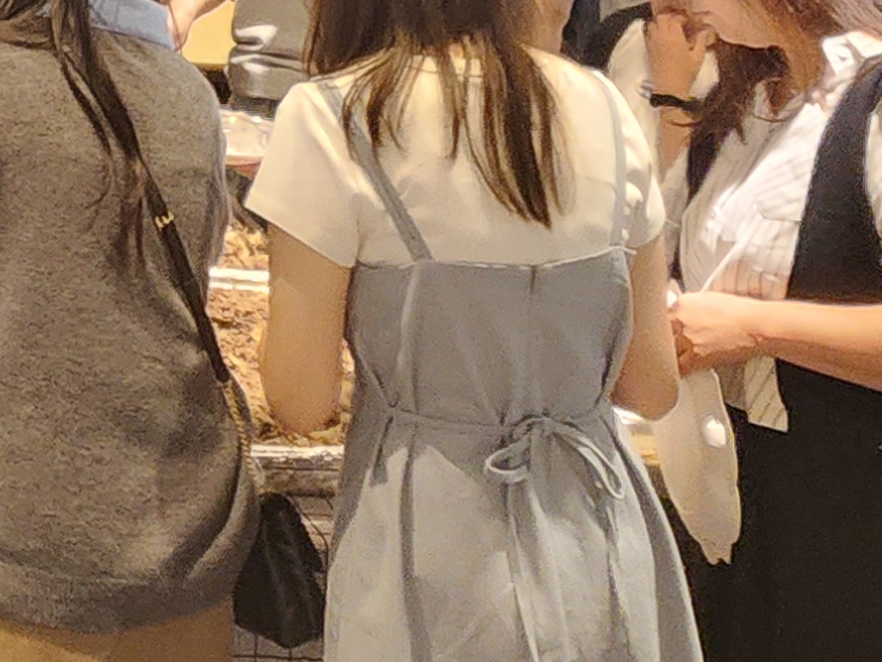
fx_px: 1682
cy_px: -464
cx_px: -384
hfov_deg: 24.1
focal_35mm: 66
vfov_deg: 18.4
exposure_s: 1/30
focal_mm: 2.2
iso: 640
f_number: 2.2
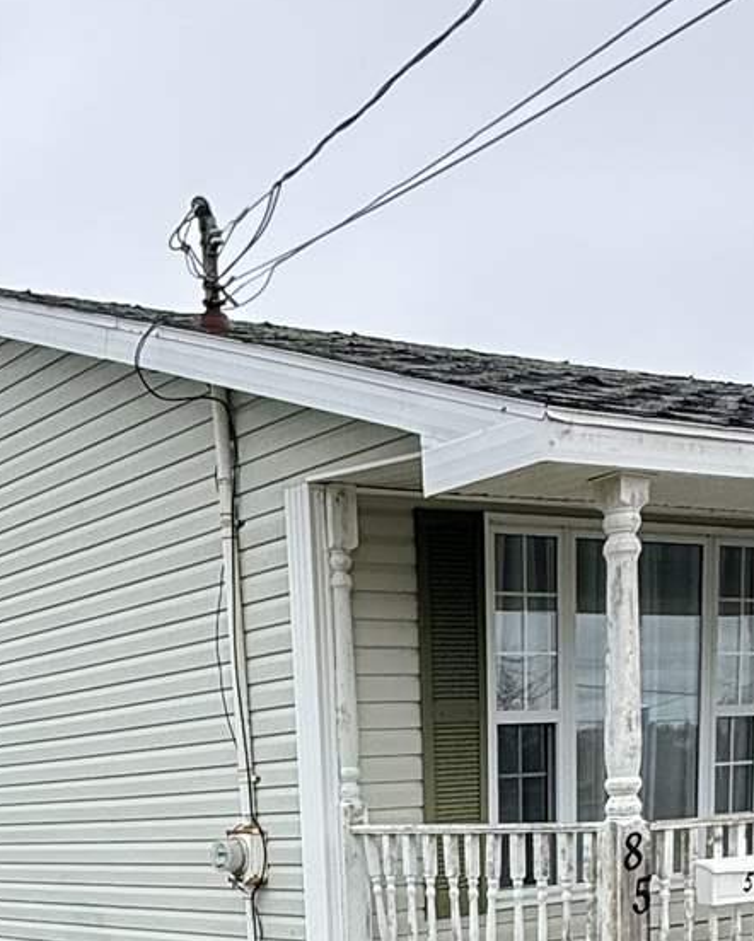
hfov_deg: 26.6
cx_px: 261
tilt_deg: -15.2
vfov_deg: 27.6
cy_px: 1215
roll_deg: +3.3
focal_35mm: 57
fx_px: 1589
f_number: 2.2
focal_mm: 2.22
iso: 50
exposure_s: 1/559
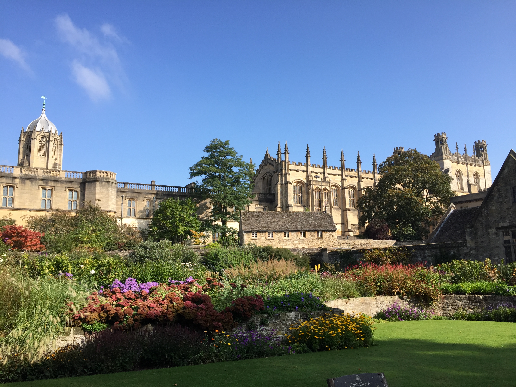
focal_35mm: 29
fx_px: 432
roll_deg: +0.7
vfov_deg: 48.2
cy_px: 194
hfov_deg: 61.7
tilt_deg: +10.3
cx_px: 258
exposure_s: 1/1236
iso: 32
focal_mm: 4.15
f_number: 2.2
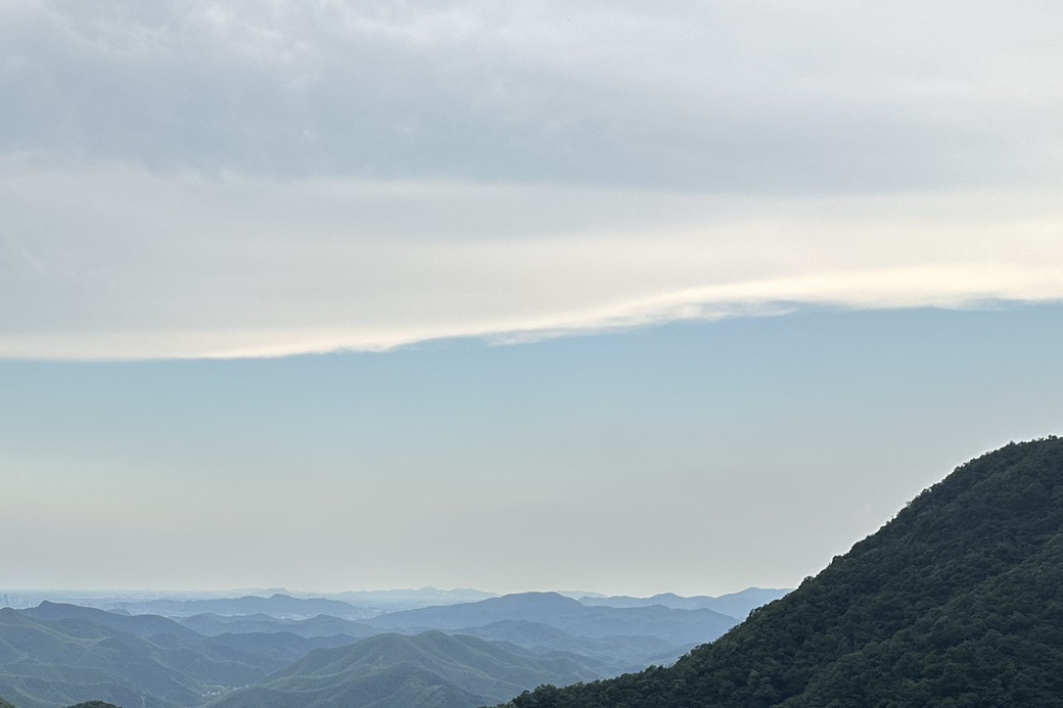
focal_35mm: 48
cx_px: 64
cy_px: 639
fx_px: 1417
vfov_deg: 27.1
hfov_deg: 37.8
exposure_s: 1/1198
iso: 80
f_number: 1.78
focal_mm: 6.86
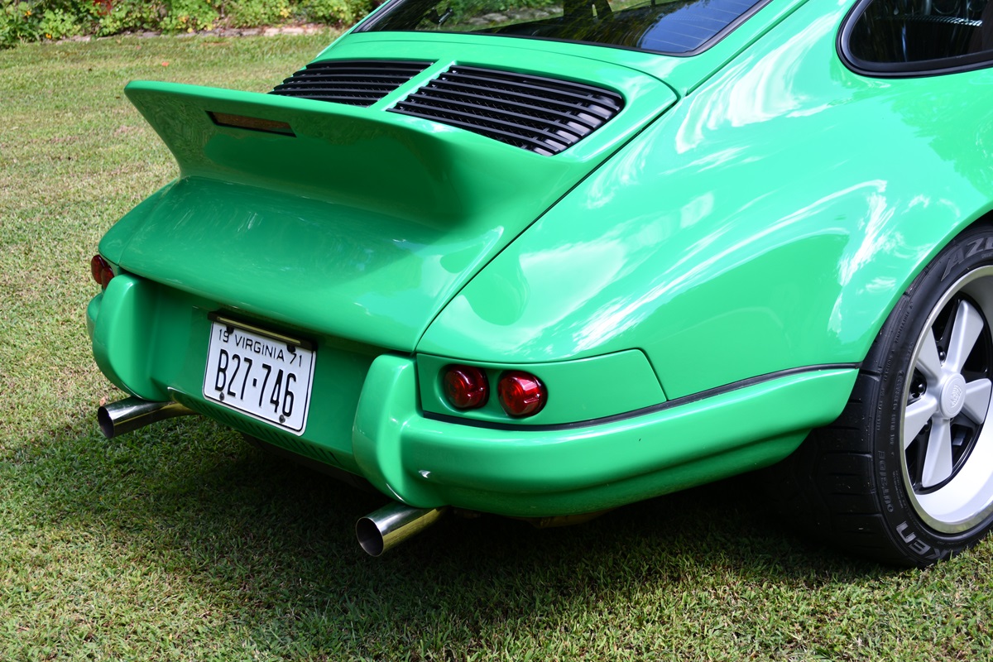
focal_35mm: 54
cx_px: 496
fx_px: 1489
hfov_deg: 36.9
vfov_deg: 25.1
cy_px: 331
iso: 200
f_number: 5.6
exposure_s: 1/250
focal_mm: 36
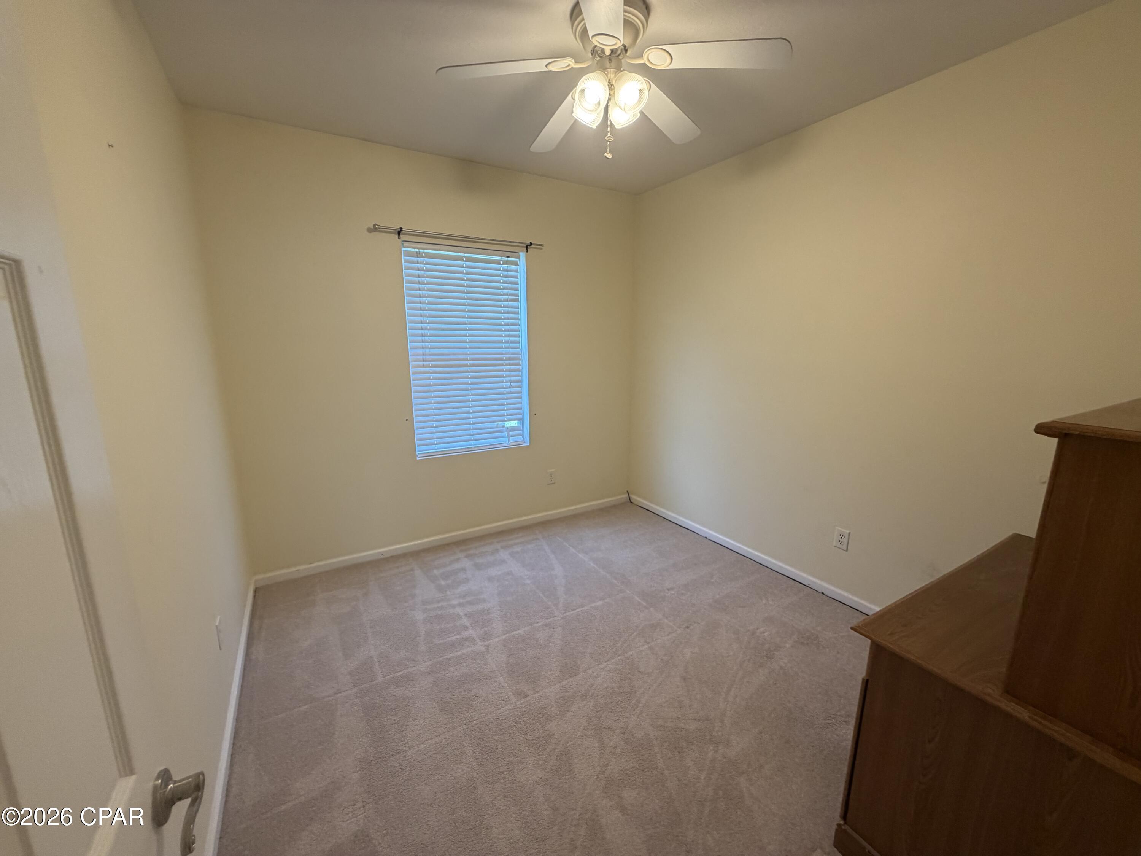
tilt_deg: -11.7
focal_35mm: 14
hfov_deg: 102.1
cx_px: 570
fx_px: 461
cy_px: 428
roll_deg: -0.1
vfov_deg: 85.7
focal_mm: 2.22
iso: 250
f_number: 2.2
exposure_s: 1/120
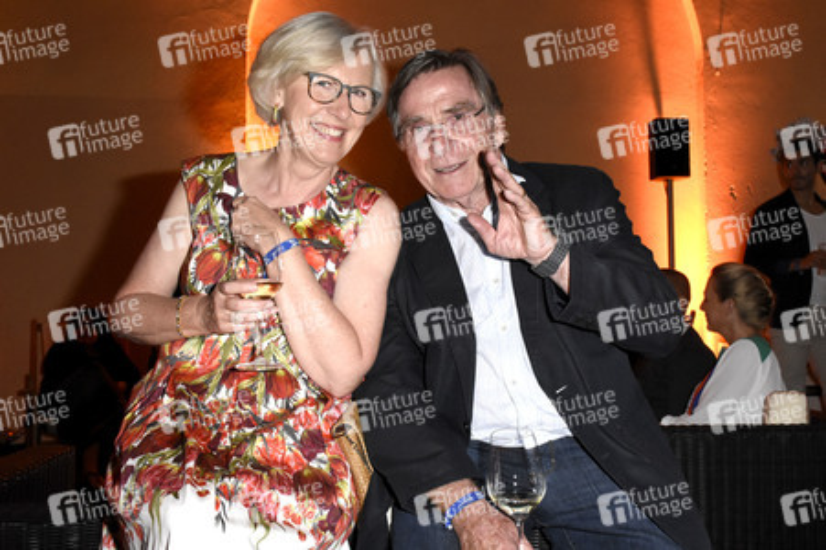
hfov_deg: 53.2
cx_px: 413
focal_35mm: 36
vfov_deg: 36.8
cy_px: 275
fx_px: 825
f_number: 6.3
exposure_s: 1/60
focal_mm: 24
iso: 3200
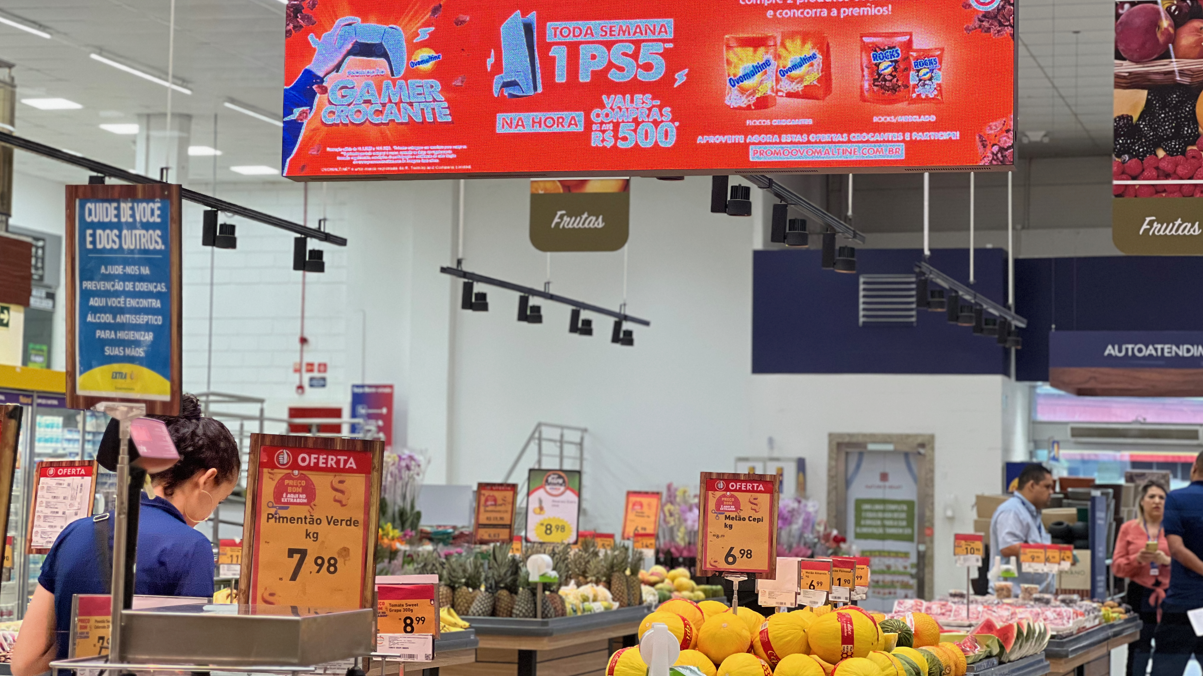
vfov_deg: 14.4
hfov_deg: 25.3
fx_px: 2679
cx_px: 601
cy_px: 284
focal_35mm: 84
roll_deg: -1.0
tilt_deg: +4.3
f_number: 2.8
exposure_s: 1/120
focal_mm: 9
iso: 200
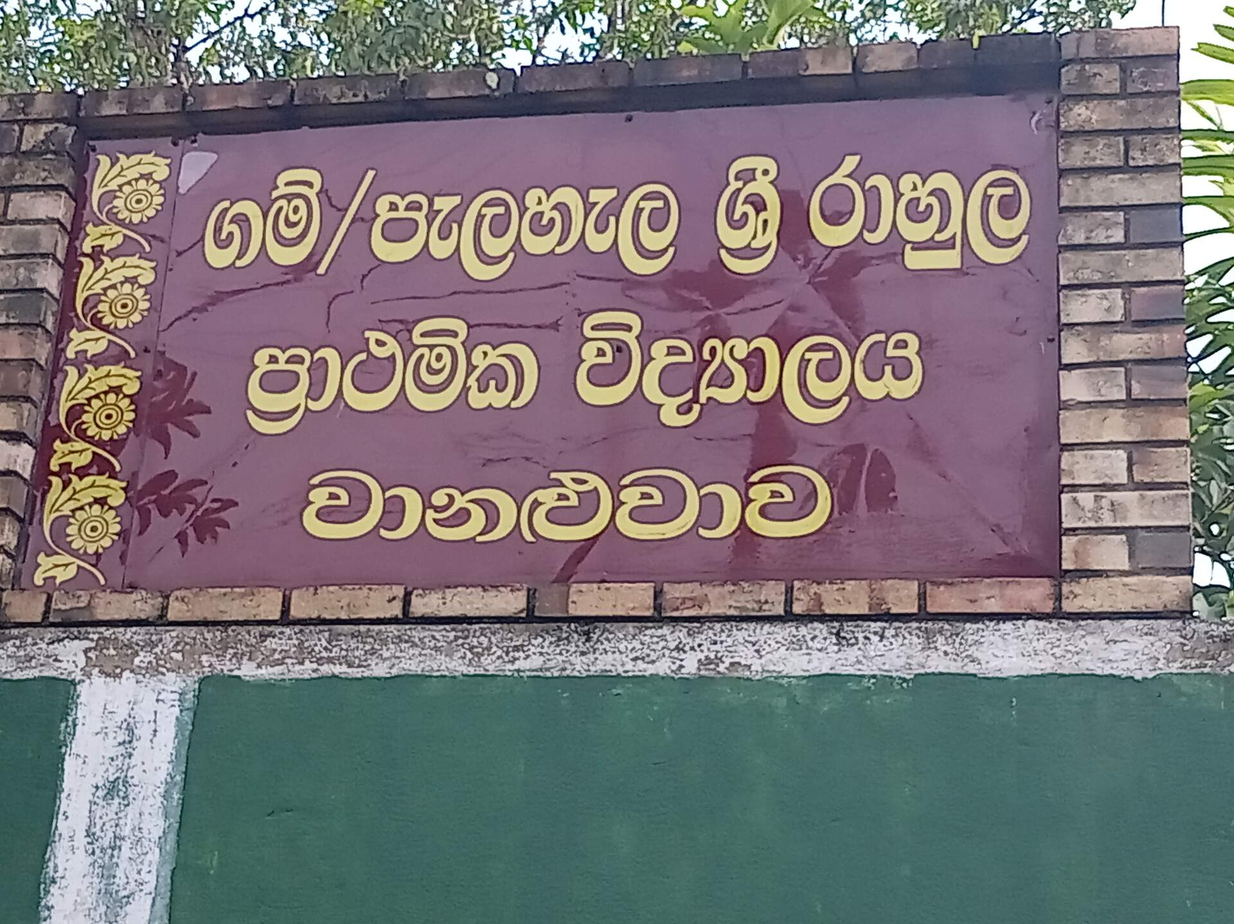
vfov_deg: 22.2
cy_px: 462
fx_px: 2352
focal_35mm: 66
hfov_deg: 29.4
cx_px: 617
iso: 101
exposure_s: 1/481
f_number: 1.8
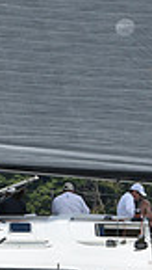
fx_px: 4639
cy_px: 178
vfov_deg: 3.3
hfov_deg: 1.9
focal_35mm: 650
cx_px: 54
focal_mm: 155
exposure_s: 1/1000
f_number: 9
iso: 320
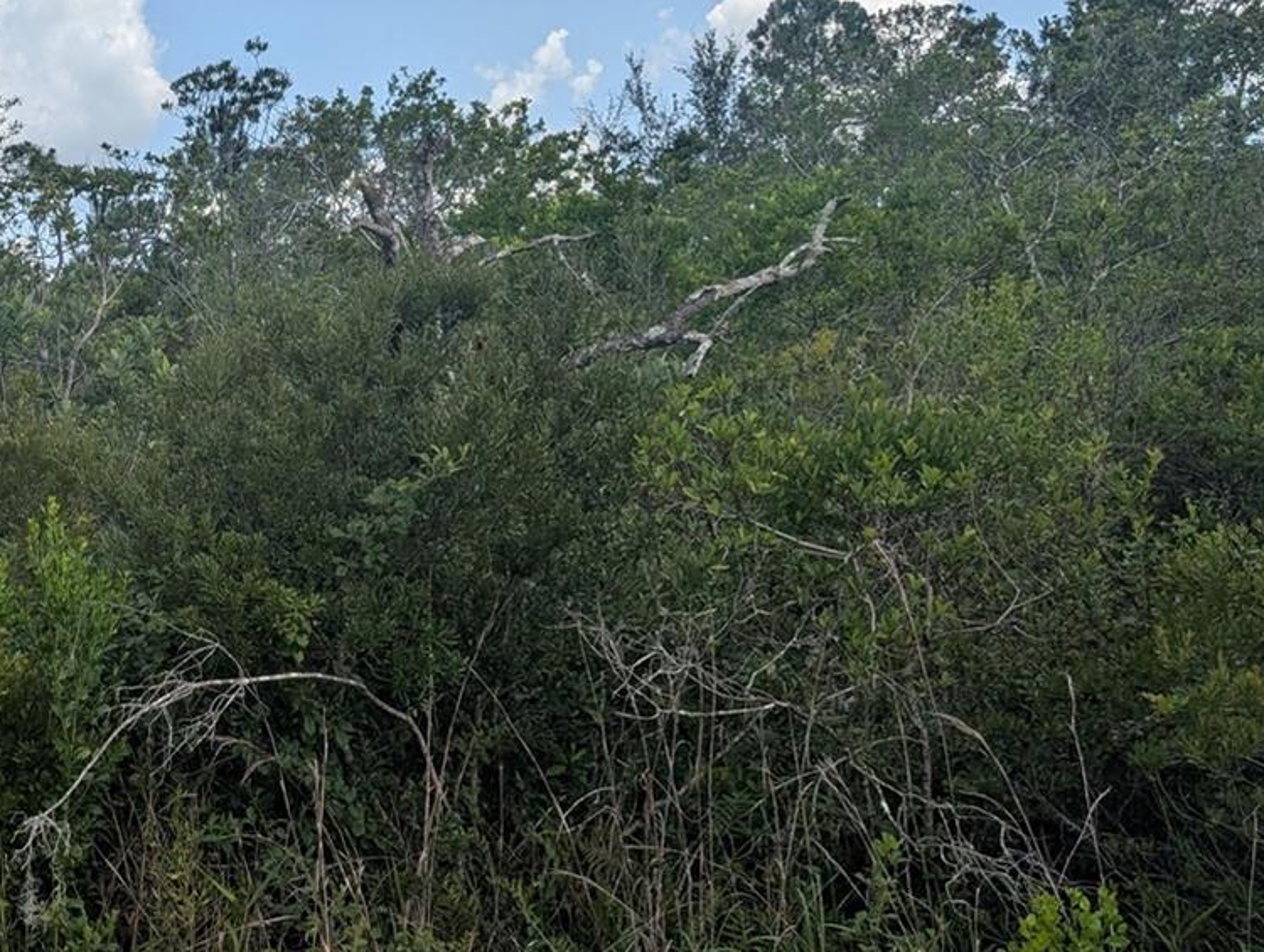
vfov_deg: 28.6
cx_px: 78
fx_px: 1865
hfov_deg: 34.8
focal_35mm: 51
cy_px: 538
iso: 22
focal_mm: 6.9
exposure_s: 1/945
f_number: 1.68
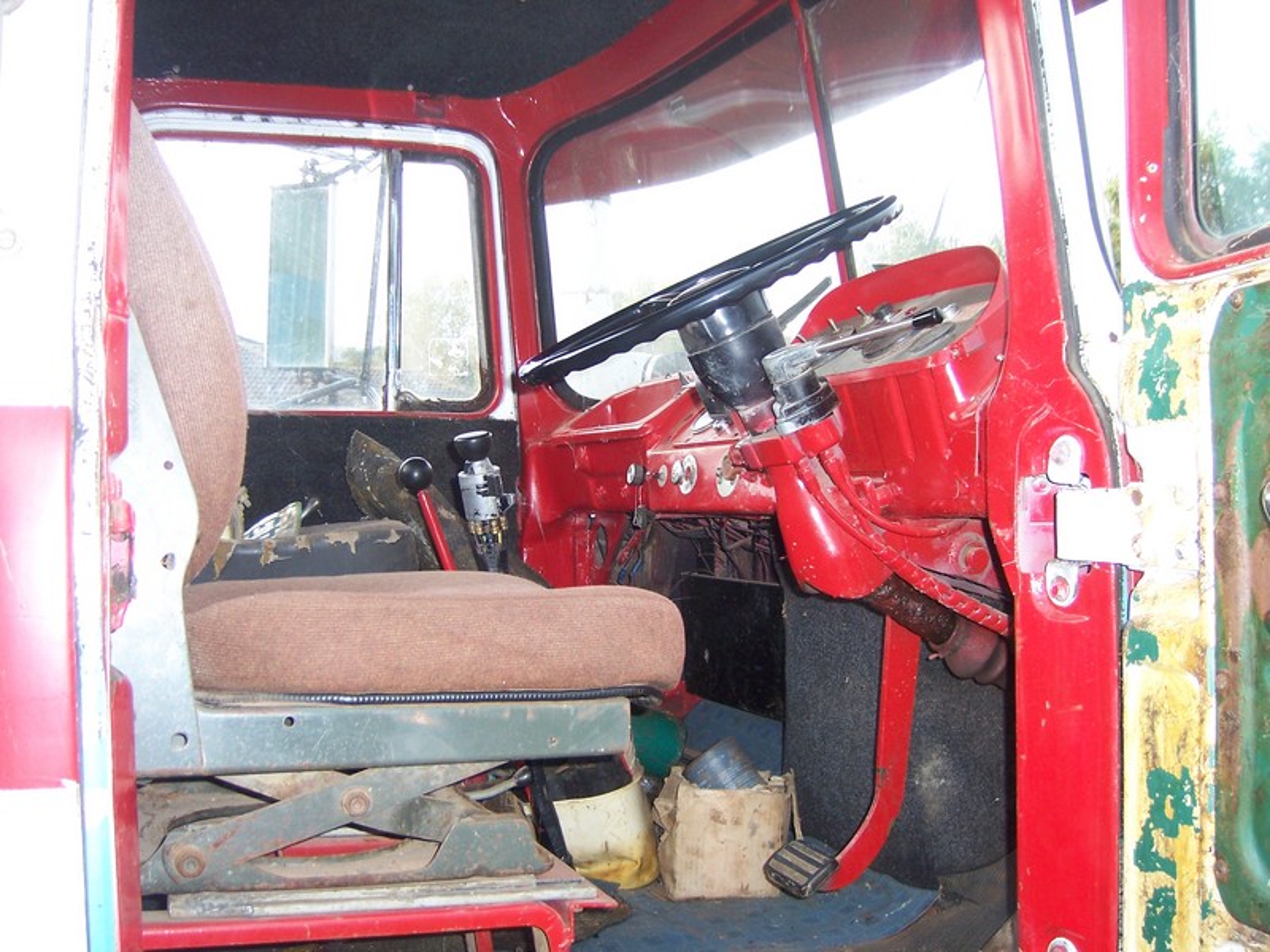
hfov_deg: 51.4
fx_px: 1321
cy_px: 476
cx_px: 635
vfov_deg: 39.7
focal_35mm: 36
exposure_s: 1/60
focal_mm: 6.2
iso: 125
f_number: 2.8
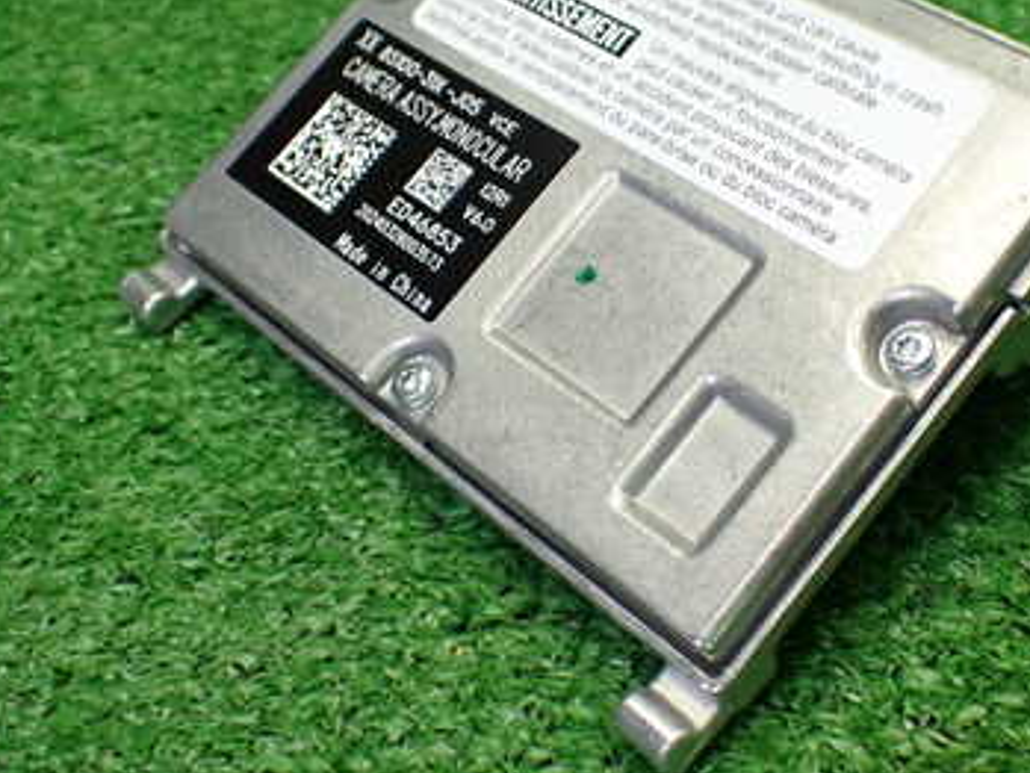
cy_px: 280
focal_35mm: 55
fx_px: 1637
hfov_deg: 34.7
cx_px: 658
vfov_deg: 26.5
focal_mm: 5.79
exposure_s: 1/125
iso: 400
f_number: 2.4
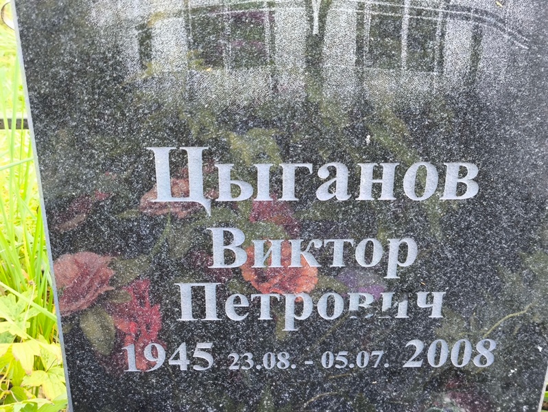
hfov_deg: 38.2
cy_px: 206
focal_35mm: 50
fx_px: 792
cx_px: 274
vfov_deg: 29.1
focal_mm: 4.71
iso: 100
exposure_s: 1/60
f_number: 1.7
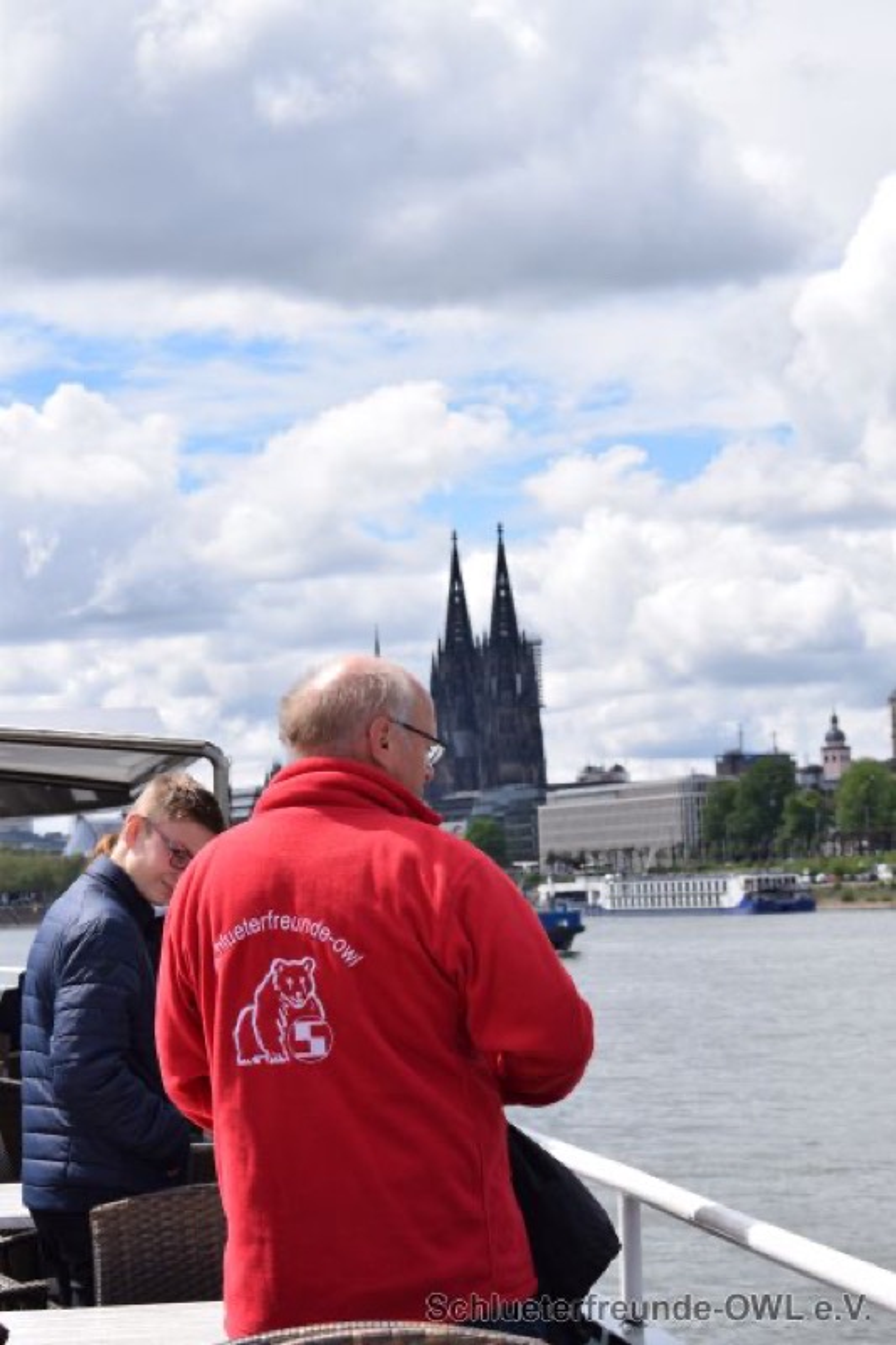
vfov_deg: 24.6
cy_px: 672
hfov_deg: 16.5
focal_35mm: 82
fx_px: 3081
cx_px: 448
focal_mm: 55
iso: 200
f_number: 10
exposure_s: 1/500
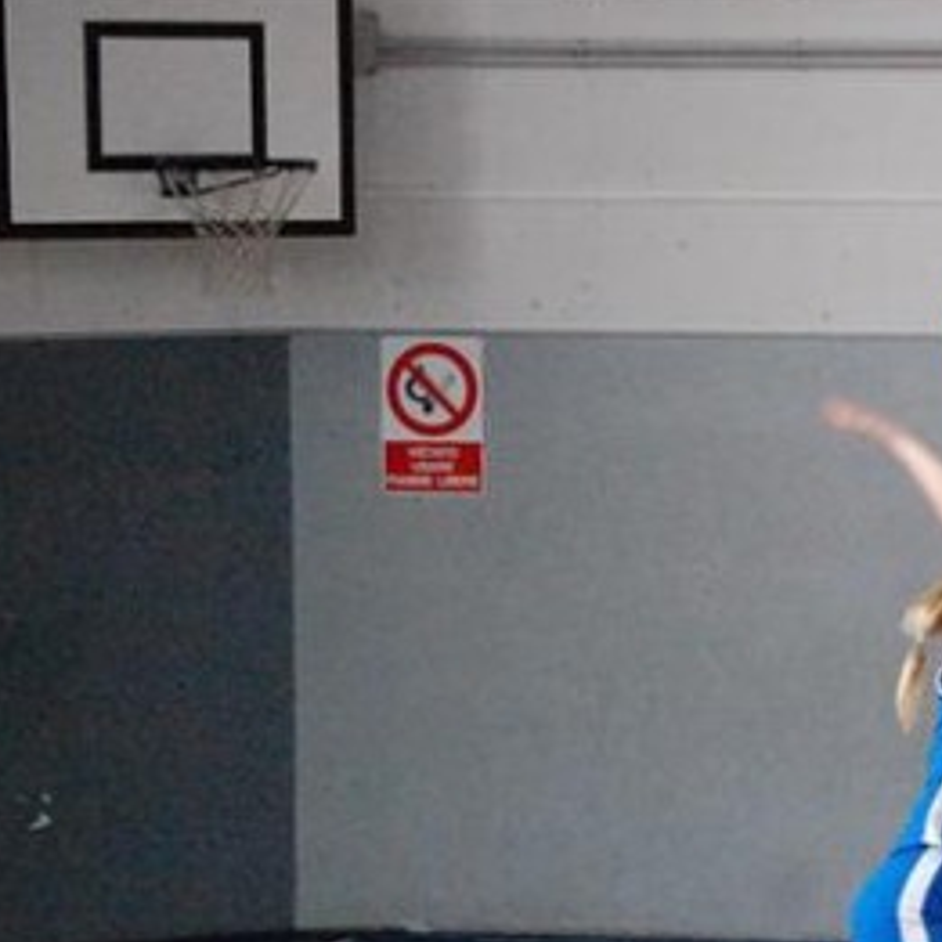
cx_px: 1148
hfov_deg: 8.2
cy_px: 819
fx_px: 6527
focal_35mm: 212
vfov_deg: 8.2
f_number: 4.5
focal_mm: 62
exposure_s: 1/320
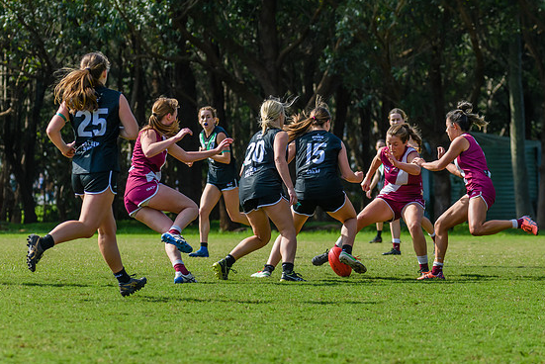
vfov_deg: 5.1
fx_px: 4074
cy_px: 160
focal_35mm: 269
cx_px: 327
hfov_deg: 7.7
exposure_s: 1/1250
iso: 800
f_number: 5.6
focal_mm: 170
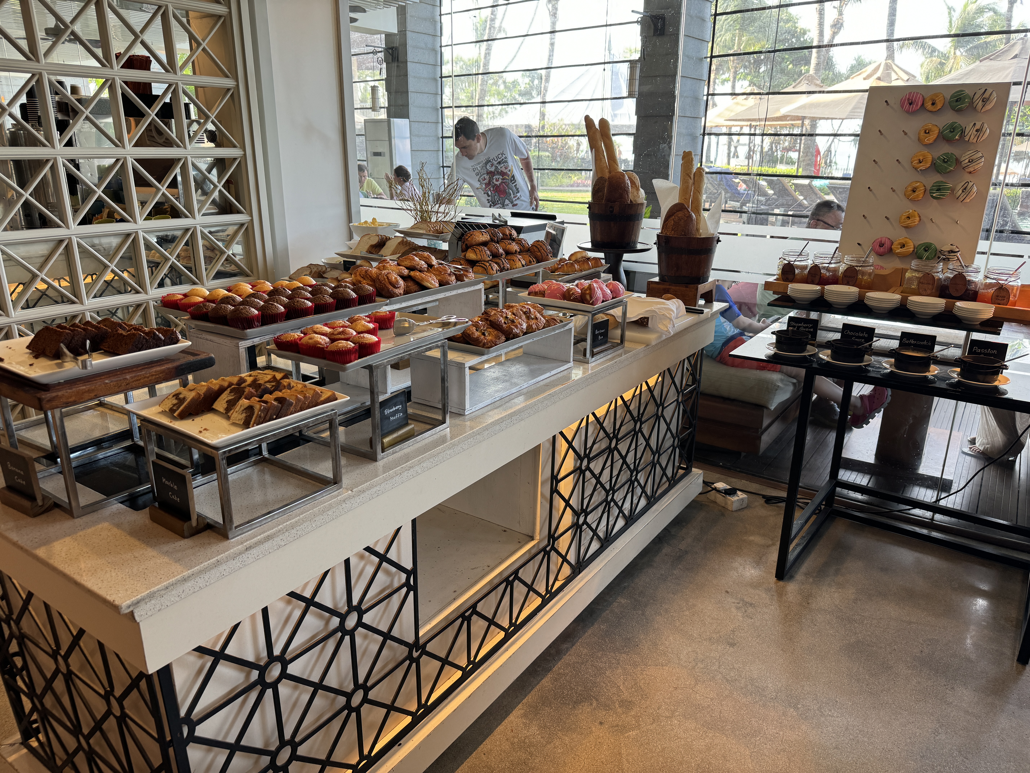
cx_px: 515
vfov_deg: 56.8
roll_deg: -0.6
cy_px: 386
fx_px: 714
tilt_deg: -18.7
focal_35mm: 24
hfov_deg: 71.6
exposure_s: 1/100
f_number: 1.78
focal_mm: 6.86
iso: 80
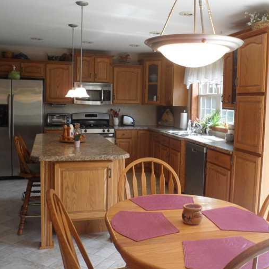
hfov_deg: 46.0
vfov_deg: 46.0
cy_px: 133
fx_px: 317
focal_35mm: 36
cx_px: 149
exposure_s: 1/45
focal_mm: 4.9
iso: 80
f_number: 3.3
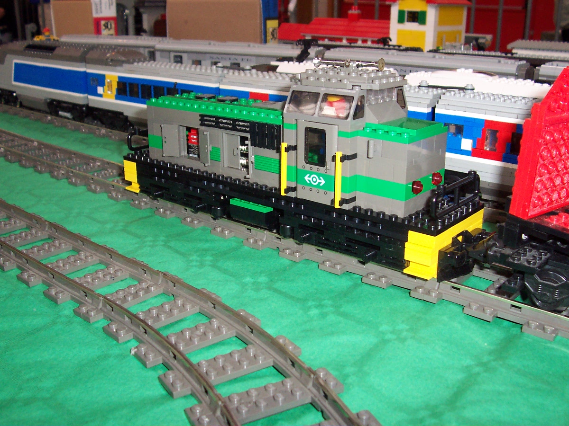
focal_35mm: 37
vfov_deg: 38.7
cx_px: 284
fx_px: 608
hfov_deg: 50.1
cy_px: 213
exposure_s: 1/60
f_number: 2.8
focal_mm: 5.6
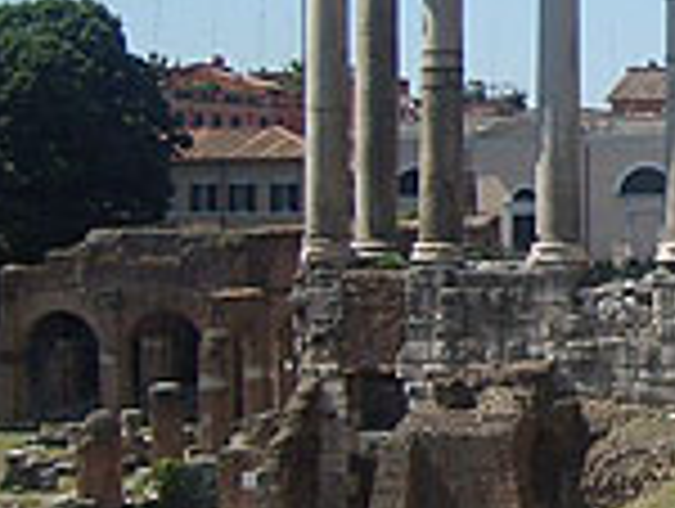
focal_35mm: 105
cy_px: 166
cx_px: 954
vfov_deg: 14.1
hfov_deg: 17.2
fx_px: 2051
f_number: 7.1
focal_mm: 5.8
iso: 50
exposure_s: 1/180
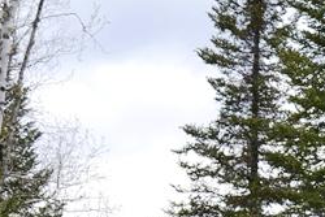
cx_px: 528
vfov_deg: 7.7
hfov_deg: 11.3
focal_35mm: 172
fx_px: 1554
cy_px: 400
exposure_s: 1/200
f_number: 8
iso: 100
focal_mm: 28
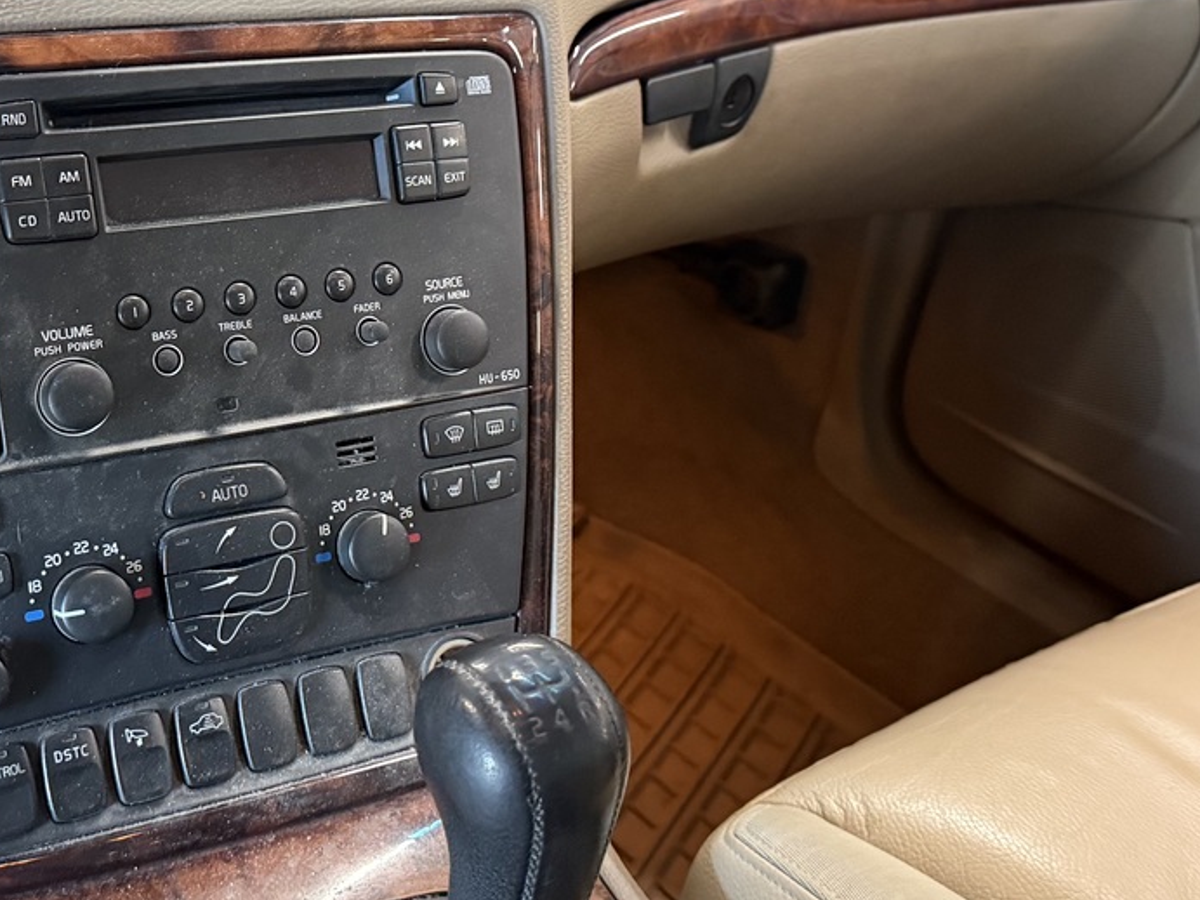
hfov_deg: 37.7
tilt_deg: -24.1
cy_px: 368
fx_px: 1733
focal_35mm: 50
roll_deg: -5.1
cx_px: 373
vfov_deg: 29.0
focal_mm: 6.76
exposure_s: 1/60
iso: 500
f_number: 1.78
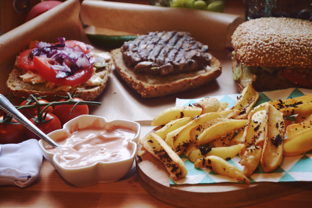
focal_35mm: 135
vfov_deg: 10.2
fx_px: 1170
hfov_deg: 15.2
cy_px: 104
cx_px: 156
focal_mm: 90
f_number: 5.6
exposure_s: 1/60
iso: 800
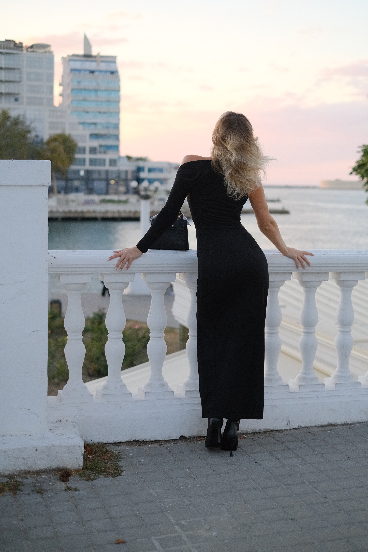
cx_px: 184
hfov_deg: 25.5
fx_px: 813
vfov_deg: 37.5
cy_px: 276
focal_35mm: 53
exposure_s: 1/800
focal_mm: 35
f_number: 1.8
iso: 1600
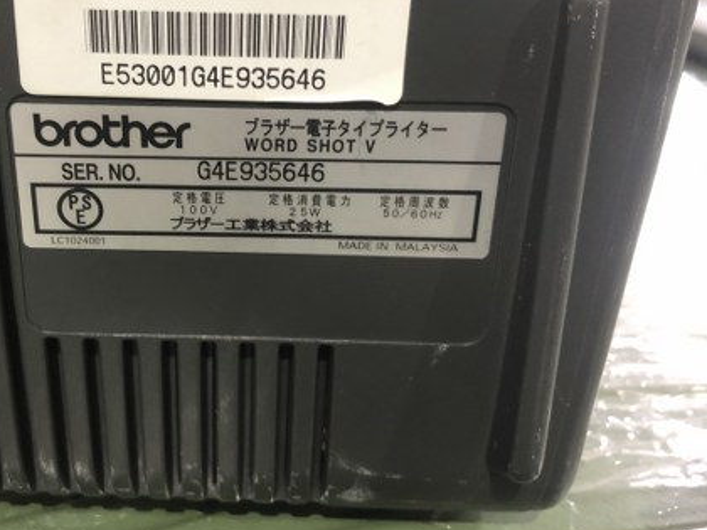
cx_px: 229
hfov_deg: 46.0
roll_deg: +0.6
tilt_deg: -18.8
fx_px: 817
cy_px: 177
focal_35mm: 40
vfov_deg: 35.6
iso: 100
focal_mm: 3.99
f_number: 1.8
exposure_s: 1/9
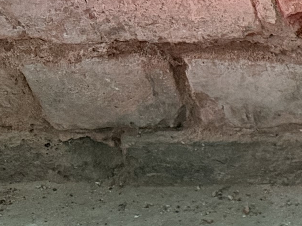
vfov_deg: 12.8
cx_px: 650
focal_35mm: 109
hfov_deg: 14.3
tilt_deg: -45.3
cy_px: 354
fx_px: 951
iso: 800
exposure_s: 1/33
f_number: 1.78
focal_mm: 6.76
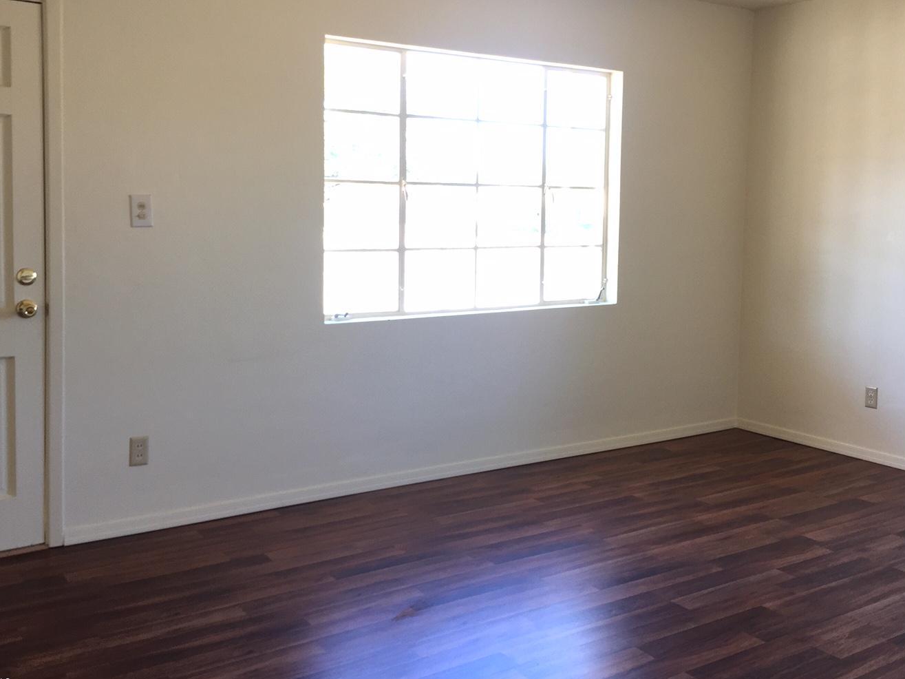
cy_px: 289
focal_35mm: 36
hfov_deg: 51.2
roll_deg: -0.8
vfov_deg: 39.6
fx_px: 941
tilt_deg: -4.9
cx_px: 507
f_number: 2.2
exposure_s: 1/60
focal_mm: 4.15
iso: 32
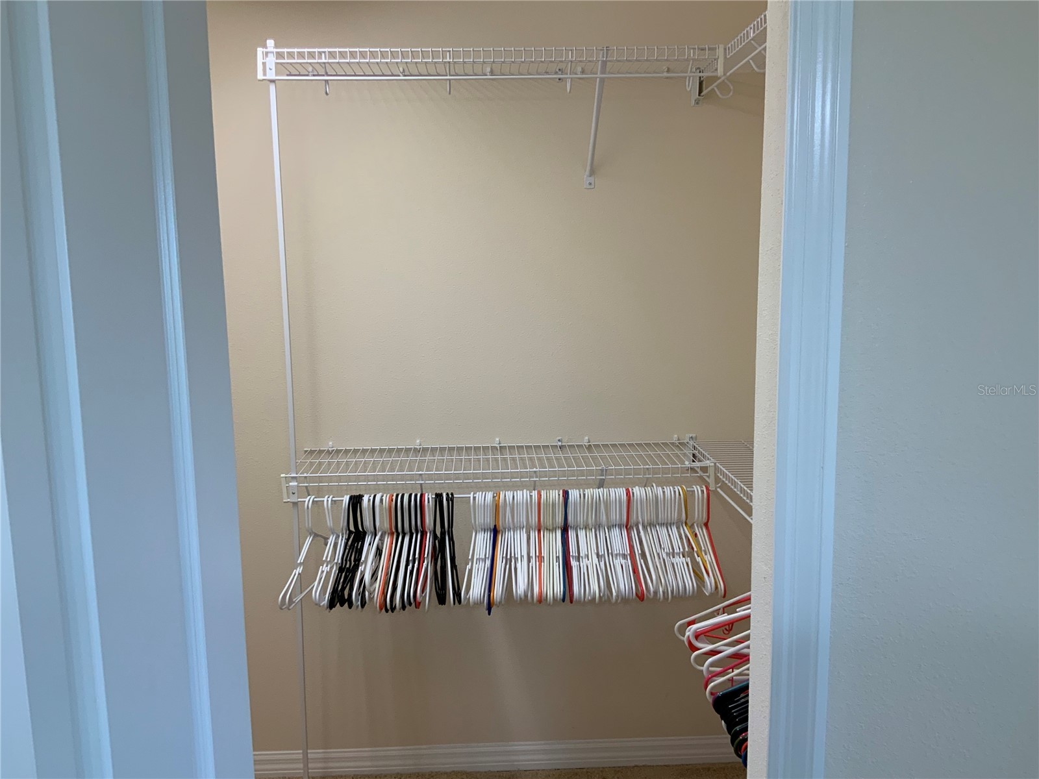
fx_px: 870
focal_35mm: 29
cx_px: 520
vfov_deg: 48.2
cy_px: 390
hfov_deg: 61.7
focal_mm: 3
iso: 64
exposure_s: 1/120
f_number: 1.8
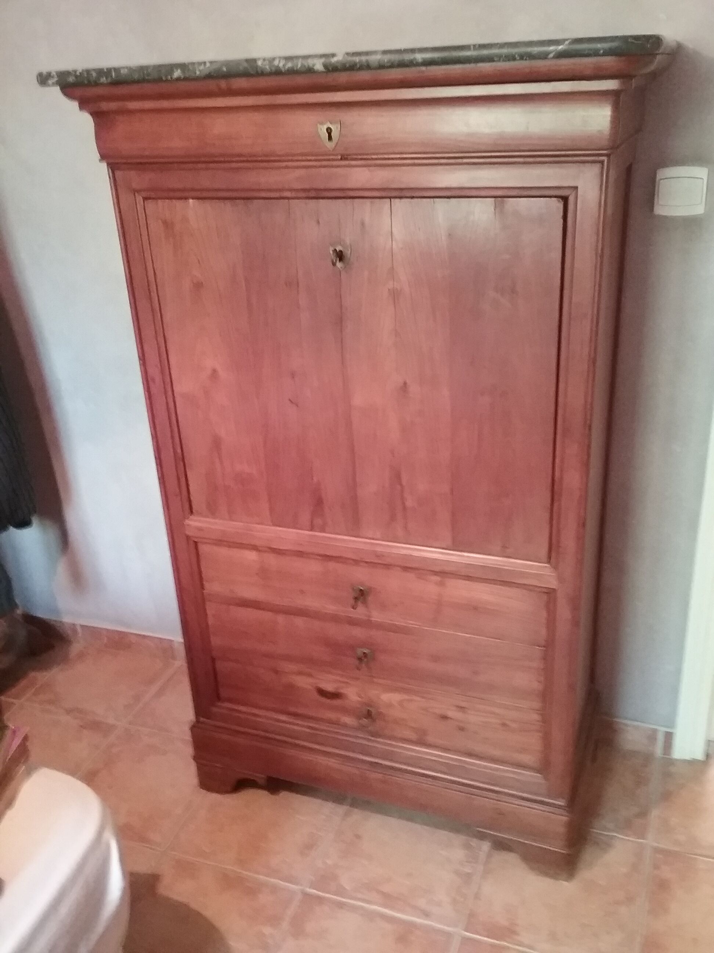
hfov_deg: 45.4
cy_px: 476
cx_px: 357
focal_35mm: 31
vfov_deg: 58.4
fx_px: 853
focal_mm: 3.3
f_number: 2.2
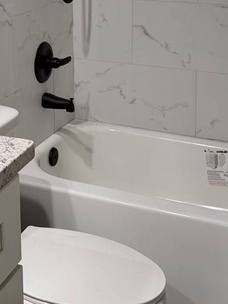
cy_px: -6
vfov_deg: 27.2
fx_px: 588
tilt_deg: -8.6
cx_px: 57
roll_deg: +1.1
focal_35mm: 67
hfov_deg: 21.7
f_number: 1.78
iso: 160
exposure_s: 1/120
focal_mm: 6.76
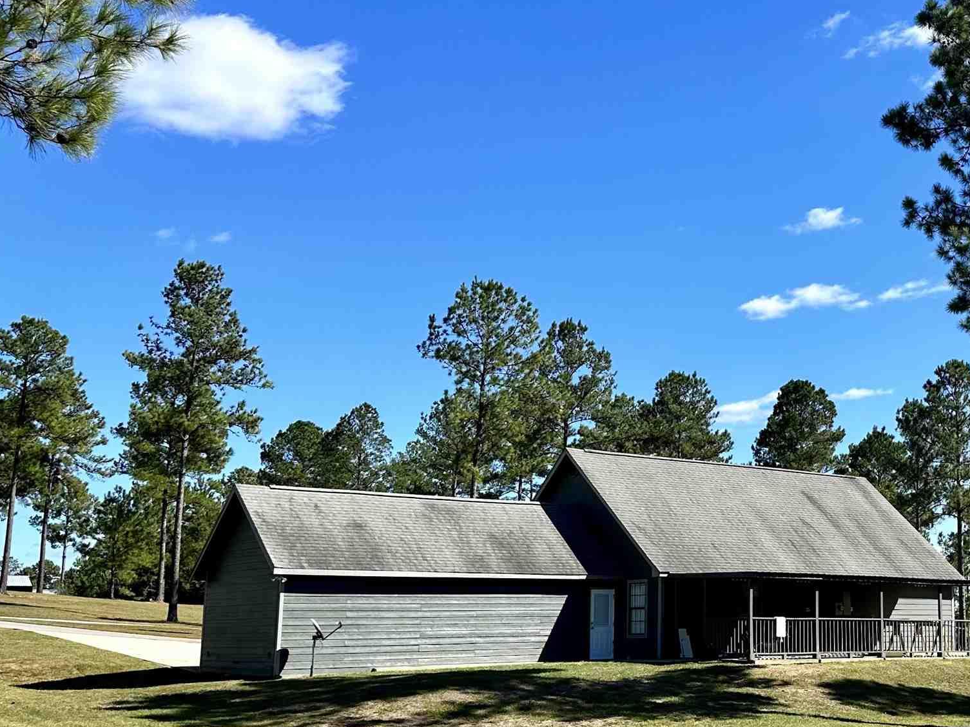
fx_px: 1373
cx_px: 788
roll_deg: +0.8
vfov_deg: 29.6
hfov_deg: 37.4
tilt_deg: +8.7
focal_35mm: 49
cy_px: 401
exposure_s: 1/3861
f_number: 1.78
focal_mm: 6.86
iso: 80
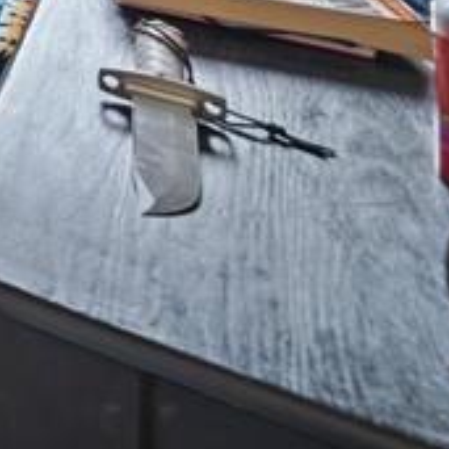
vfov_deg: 18.8
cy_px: -399
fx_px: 969
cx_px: -866
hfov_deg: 11.8
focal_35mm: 66
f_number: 9
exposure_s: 5
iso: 250
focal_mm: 13
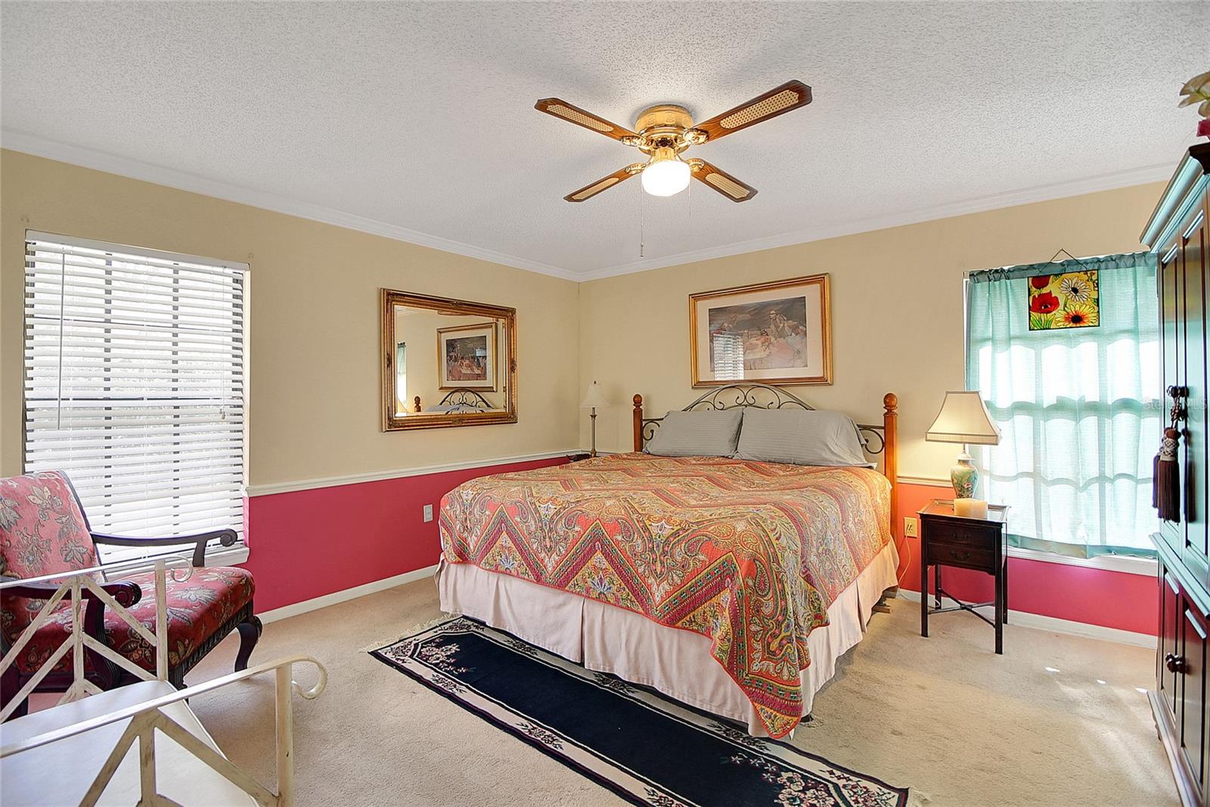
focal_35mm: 15
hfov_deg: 100.4
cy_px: 404
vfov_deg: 77.3
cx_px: 605
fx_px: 504
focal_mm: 10
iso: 200
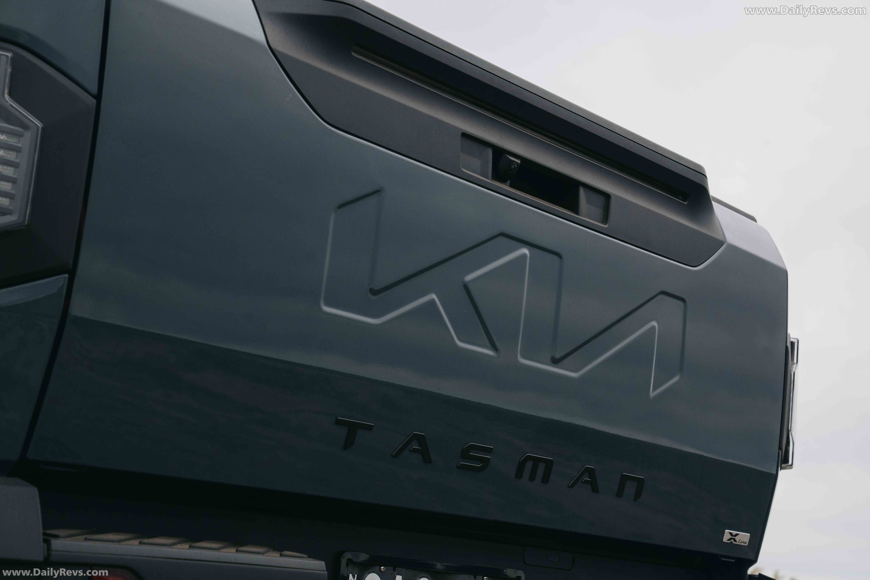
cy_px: 290
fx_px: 1547
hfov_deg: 31.4
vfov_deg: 21.2
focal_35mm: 64
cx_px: 435
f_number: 7.1
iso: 800
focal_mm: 64
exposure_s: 1/400
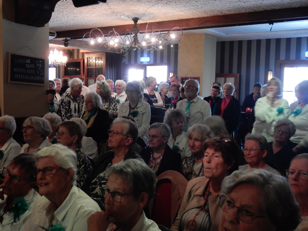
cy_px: 116
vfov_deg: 33.6
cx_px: 154
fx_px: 383
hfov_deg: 43.9
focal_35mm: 43
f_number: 4.2
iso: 640
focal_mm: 7.6
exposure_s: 1/8
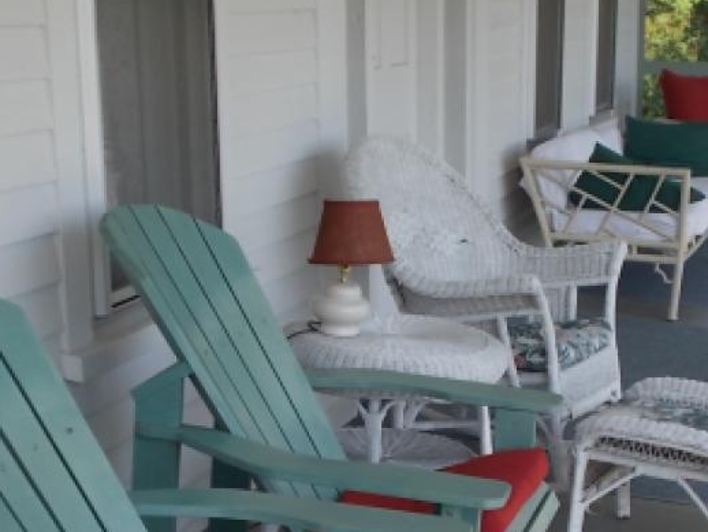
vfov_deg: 16.8
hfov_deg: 22.5
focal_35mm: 87
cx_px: 403
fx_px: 1780
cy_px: 433
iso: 80
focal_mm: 7.9
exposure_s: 1/125
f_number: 4.2
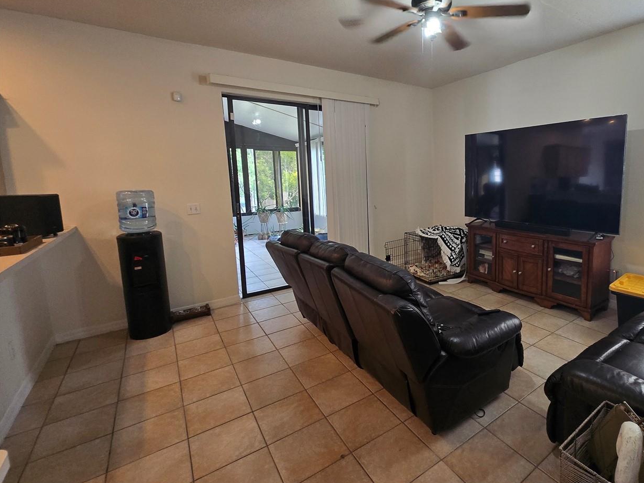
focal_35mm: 17
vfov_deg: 74.5
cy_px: 216
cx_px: 420
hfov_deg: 88.3
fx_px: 316
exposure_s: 1/60
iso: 160
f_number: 2.2
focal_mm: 1.7
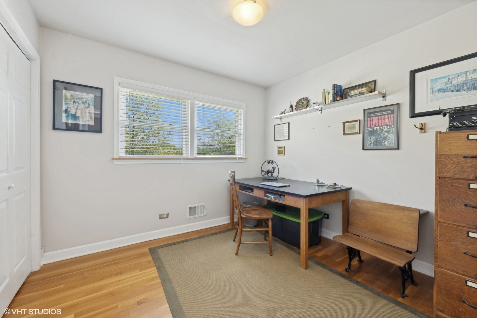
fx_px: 199
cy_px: 159
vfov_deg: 77.3
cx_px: 238
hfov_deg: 100.4
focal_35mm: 15
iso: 200
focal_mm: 15
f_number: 9.5
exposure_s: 1/15
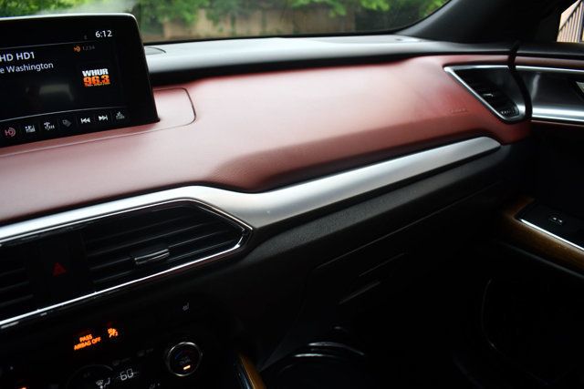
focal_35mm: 27
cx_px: 292
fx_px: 438
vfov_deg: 48.0
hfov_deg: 67.4
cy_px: 194
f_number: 3.5
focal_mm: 18
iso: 400
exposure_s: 1/250
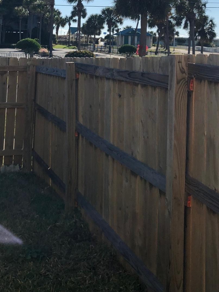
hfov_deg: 28.0
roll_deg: -0.5
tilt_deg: +3.9
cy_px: 30
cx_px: 108
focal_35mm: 52
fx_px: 439
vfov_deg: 34.8
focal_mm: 4
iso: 20
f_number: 1.8
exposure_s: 1/4049
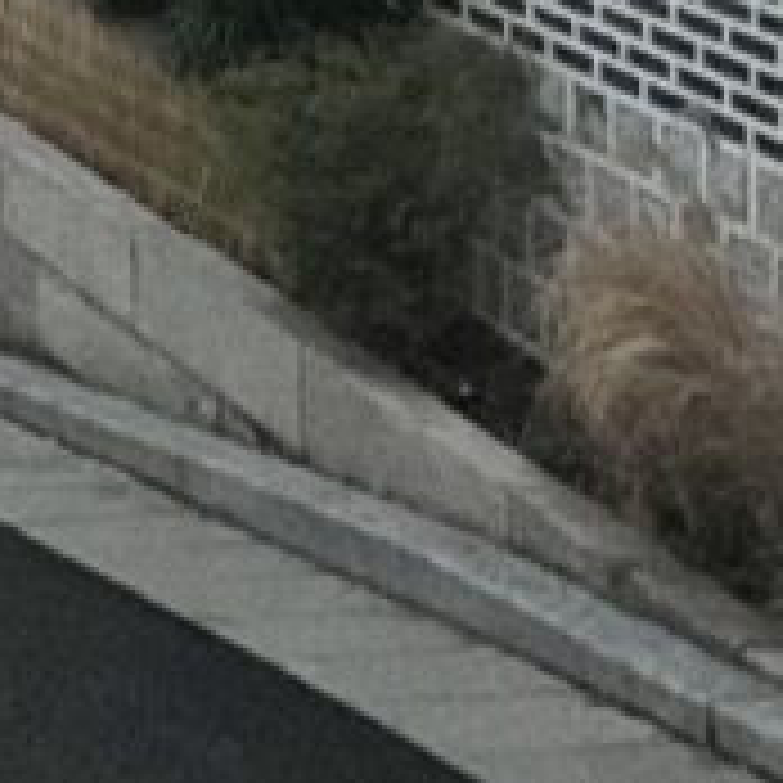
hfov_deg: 11.4
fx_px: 3455
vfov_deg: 11.9
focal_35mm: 135
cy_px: -623
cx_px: -909
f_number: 1.6
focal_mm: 4.2
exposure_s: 1/60
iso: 500
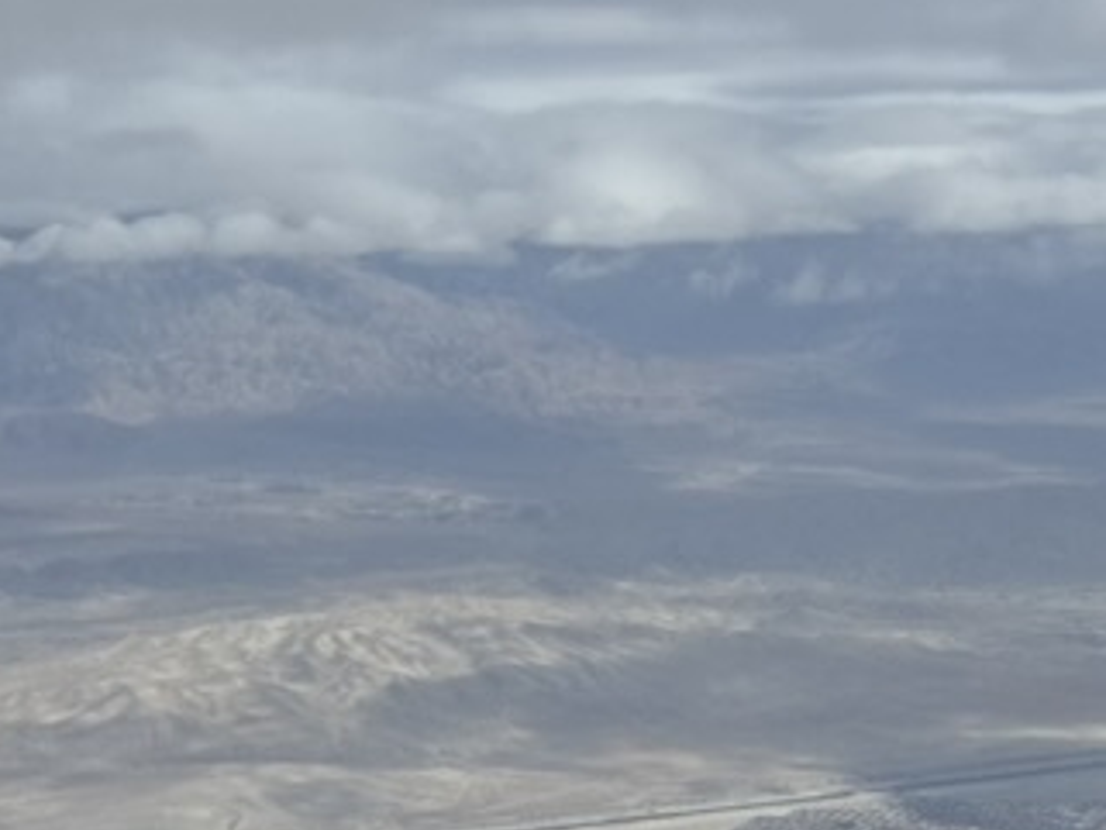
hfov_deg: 12.8
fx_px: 4890
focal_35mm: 153
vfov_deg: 9.6
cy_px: 858
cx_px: 954
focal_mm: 6.76
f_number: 1.78
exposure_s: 1/7937
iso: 64
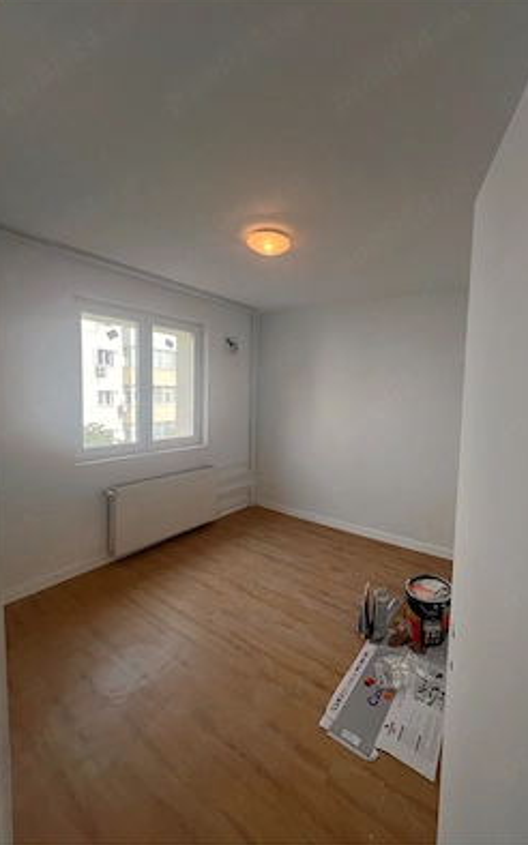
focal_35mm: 14
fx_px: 323
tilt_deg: -3.5
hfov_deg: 78.5
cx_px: 277
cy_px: 418
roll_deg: -1.2
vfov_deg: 105.3
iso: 32
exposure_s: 1/100
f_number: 1.8
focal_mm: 1.57
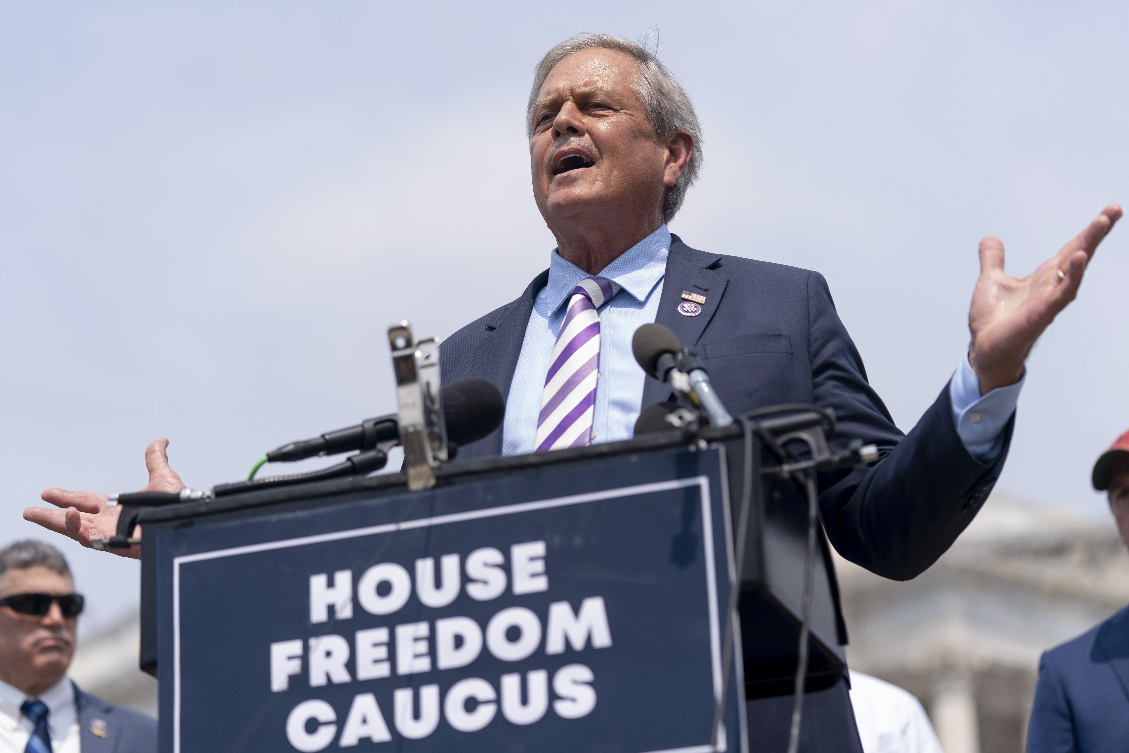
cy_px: 376
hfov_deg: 23.9
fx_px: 2665
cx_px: 564
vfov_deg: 16.1
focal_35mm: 85
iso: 50
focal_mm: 85
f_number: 3.2
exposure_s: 1/1000
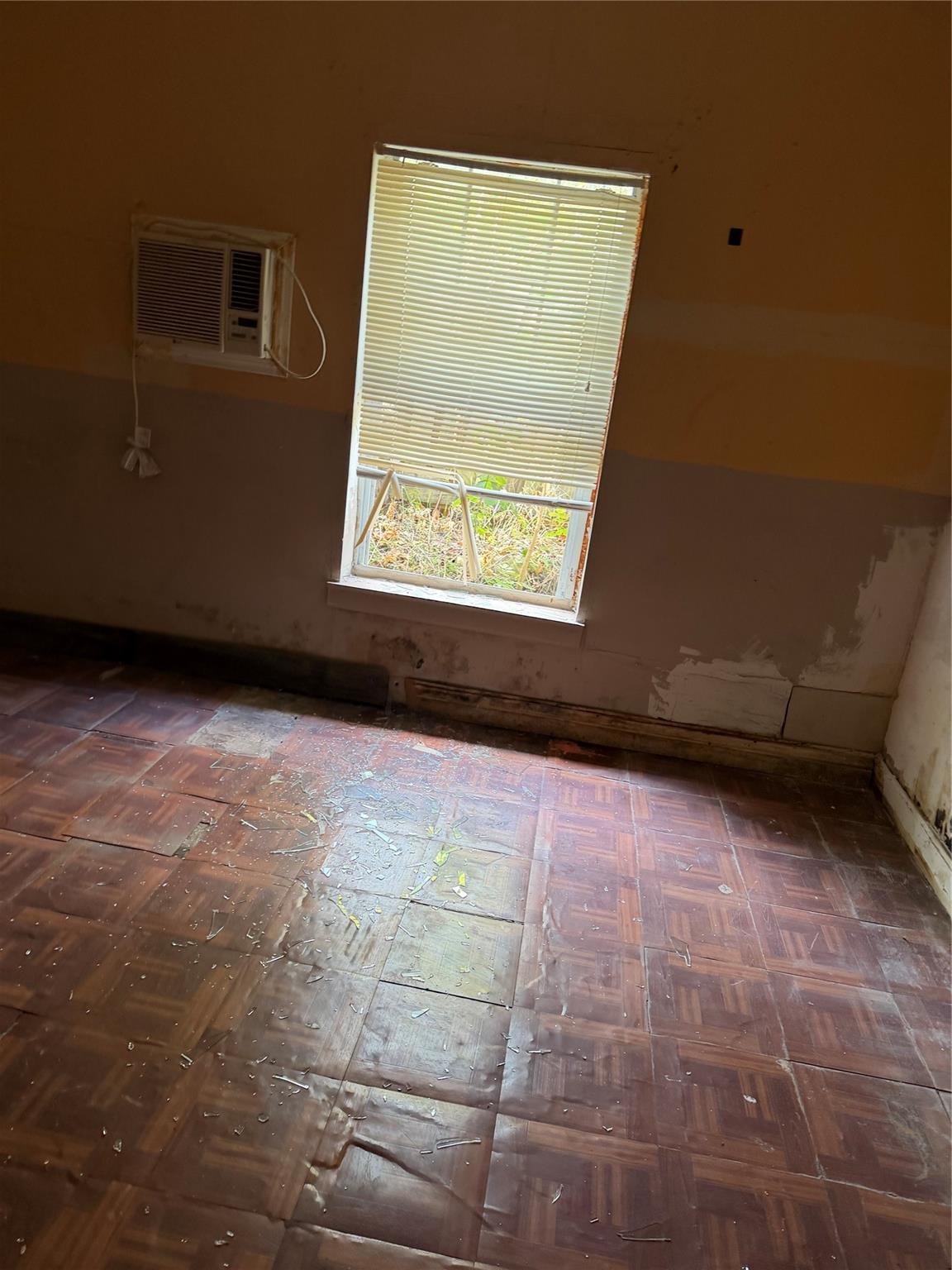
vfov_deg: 71.6
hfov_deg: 56.8
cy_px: 635
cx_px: 476
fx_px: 880
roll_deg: -8.2
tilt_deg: -19.8
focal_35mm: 24
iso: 200
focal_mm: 6.76
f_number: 1.78
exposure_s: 1/78
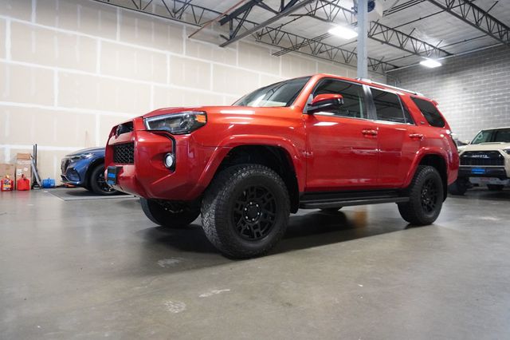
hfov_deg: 73.8
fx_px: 340
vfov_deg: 53.1
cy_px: 170
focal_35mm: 24
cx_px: 255
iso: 5000
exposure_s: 1/160
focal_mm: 16
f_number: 3.5
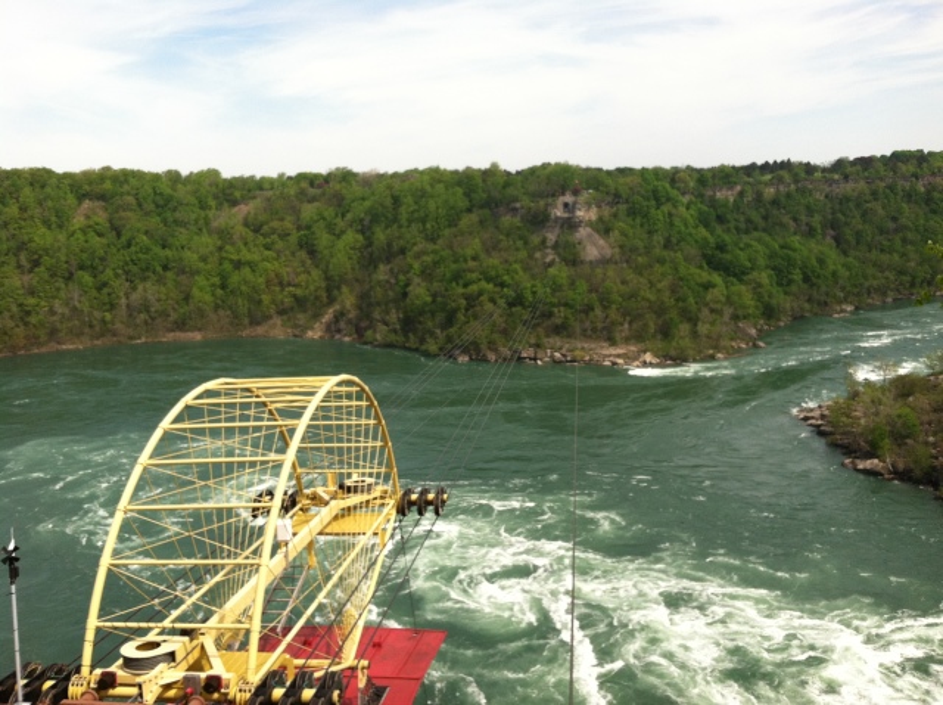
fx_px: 952
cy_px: 352
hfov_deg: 52.7
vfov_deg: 40.6
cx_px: 472
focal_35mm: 35
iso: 80
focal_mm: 3.85
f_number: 2.8
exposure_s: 1/811
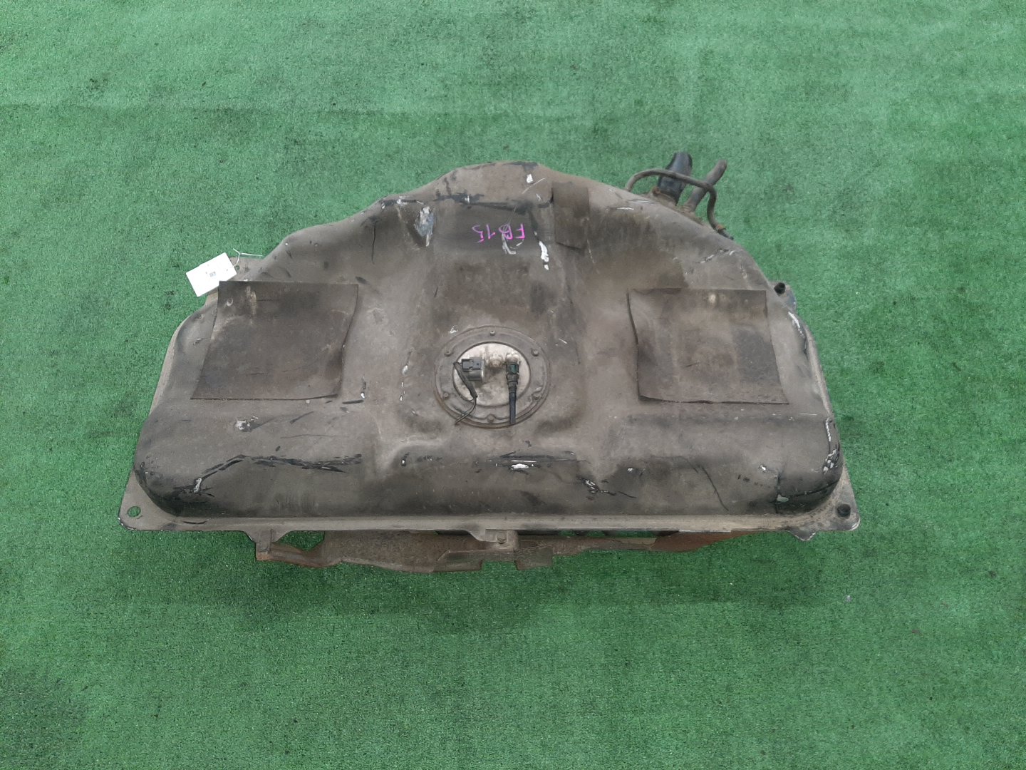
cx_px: 513
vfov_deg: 53.1
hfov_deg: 67.3
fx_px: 771
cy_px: 385
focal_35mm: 26
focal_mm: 3.93
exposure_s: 1/50
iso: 242
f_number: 1.7
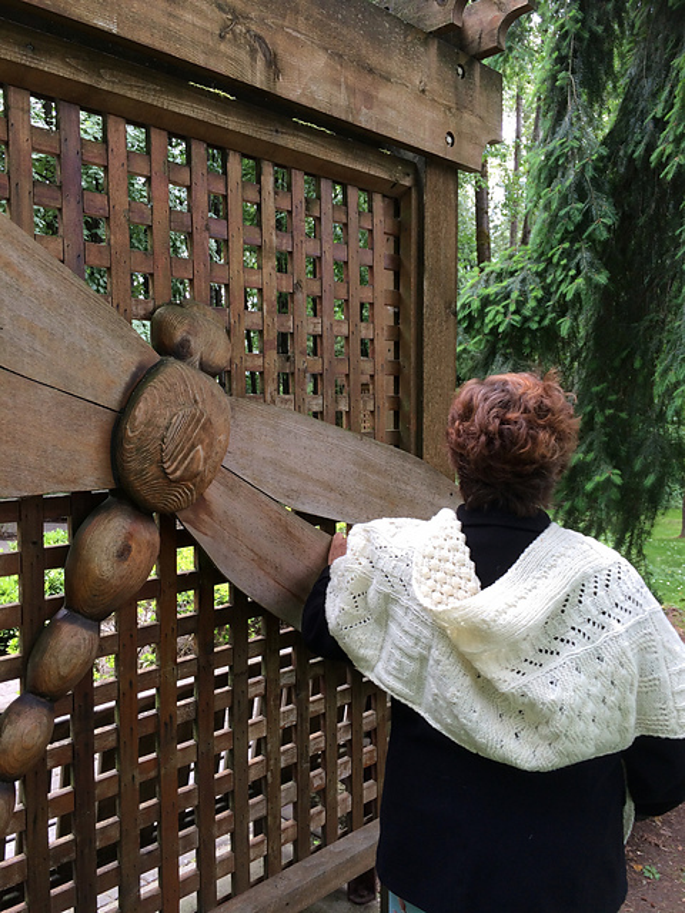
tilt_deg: -3.7
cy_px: 456
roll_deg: +3.1
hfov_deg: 48.2
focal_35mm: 29
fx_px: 765
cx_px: 342
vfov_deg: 61.7
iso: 40
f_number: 2.2
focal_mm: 4.15
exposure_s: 1/120
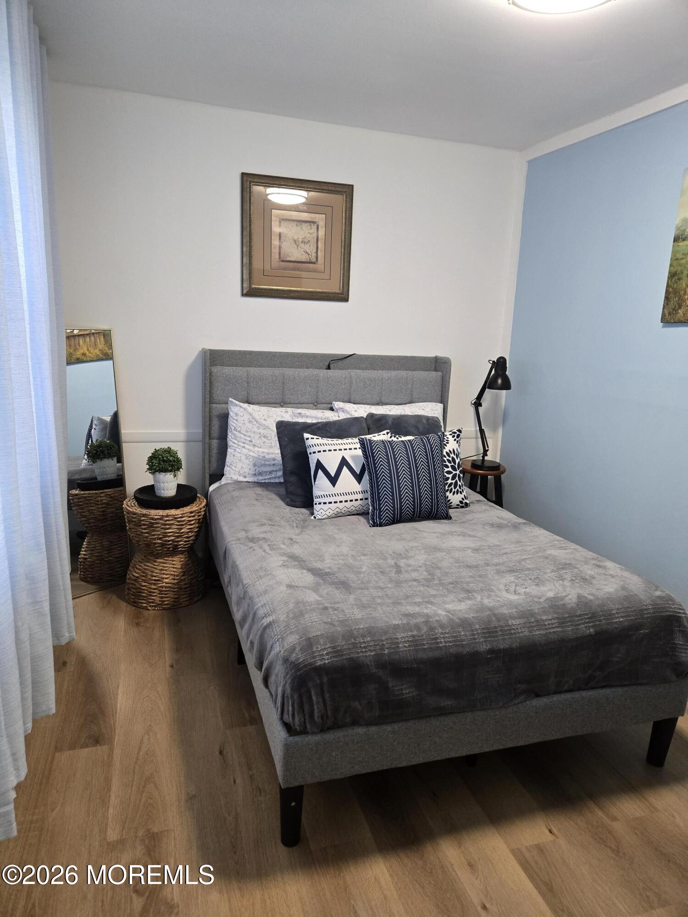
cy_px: 458
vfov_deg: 73.9
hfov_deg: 58.9
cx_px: 344
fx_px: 610
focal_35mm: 23
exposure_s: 1/120
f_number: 1.8
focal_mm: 5.4
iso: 400
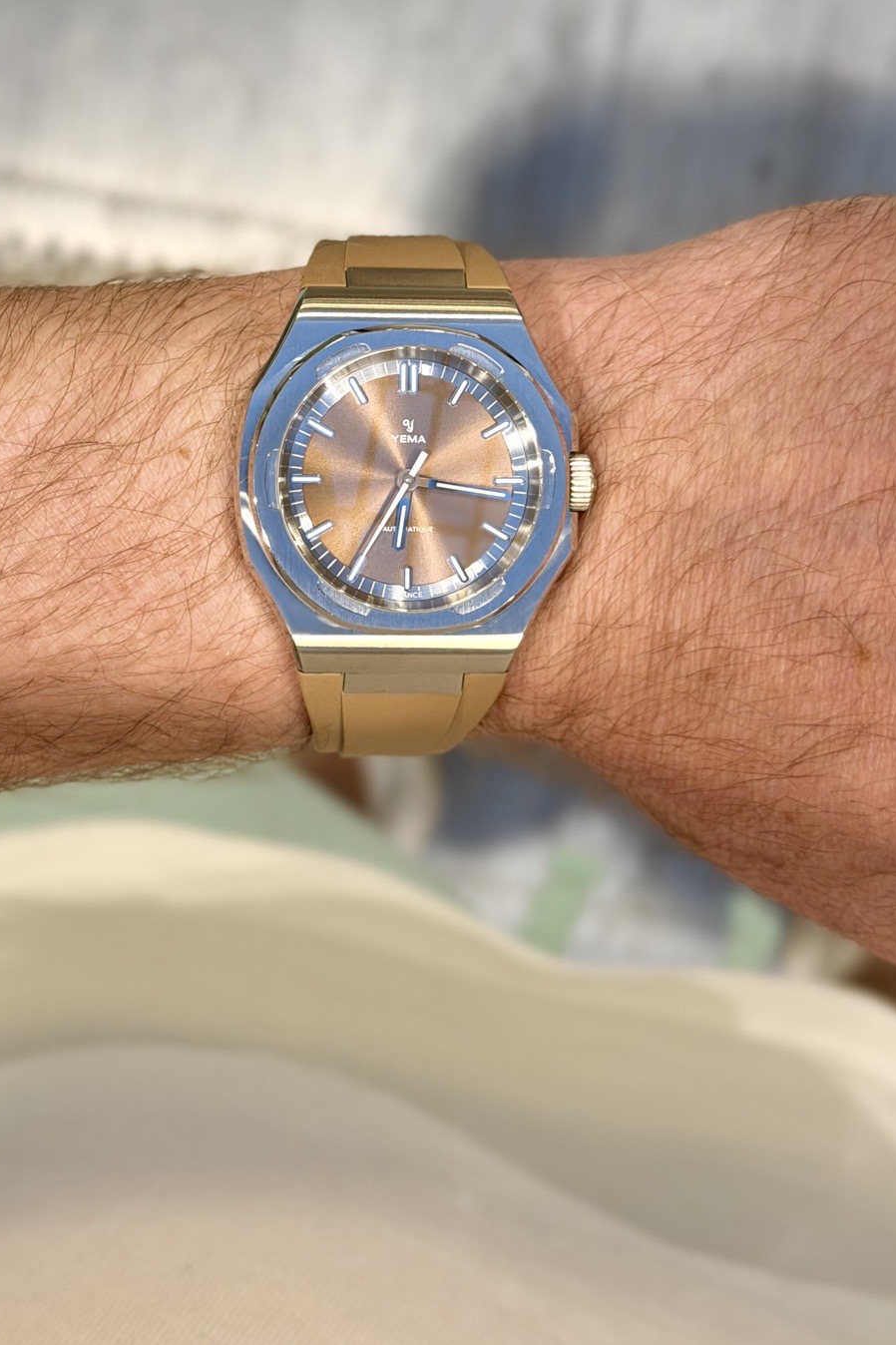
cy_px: 672
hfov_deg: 27.0
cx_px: 400
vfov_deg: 39.6
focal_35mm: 50
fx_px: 1867
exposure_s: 1/50
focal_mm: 6.76
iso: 100
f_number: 1.78
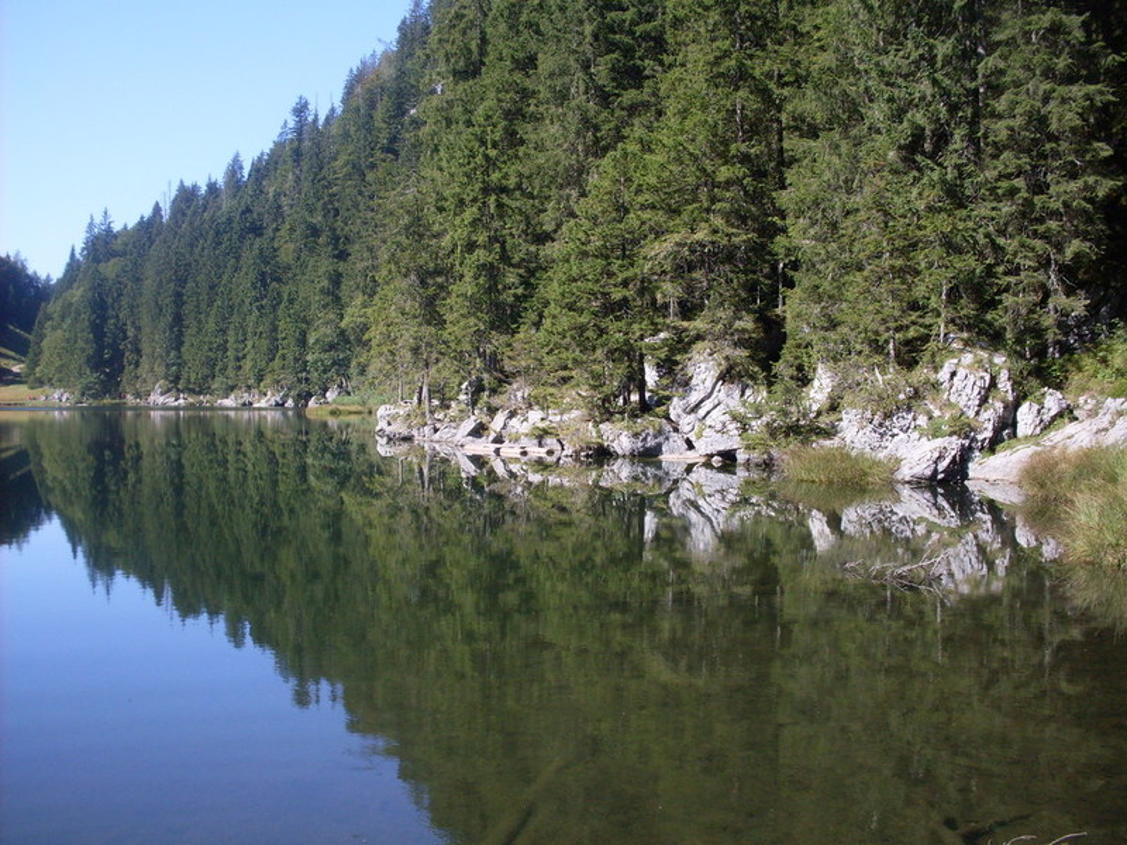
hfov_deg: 49.0
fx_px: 1237
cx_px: 564
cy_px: 422
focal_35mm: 38
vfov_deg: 37.7
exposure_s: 1/90
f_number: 8.4
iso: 80
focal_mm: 6.3
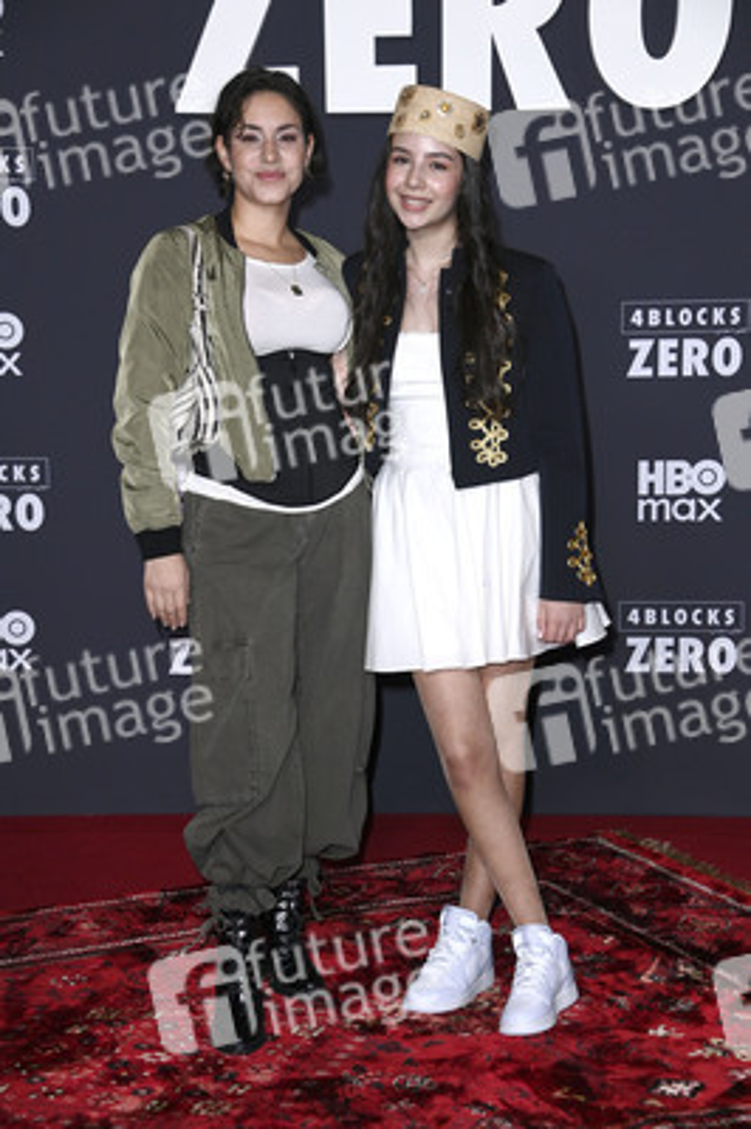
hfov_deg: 17.5
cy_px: 564
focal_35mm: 78
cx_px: 376
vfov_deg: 26.0
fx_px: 2445
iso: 1000
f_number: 5.6
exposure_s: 1/250
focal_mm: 78
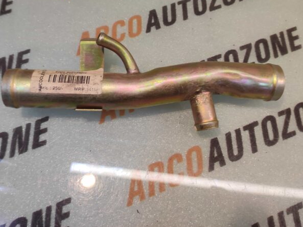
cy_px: 83
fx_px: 192
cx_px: 139
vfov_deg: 60.1
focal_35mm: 22
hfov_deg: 76.3
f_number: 1.79
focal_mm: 4.74
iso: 83
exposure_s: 1/33
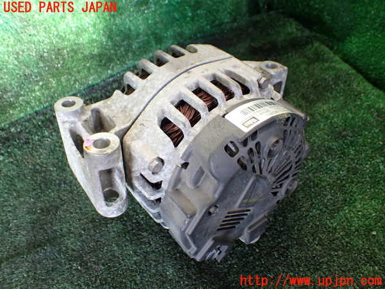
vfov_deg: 46.8
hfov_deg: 60.0
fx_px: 334
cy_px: 144
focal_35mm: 30
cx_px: 192
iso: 200
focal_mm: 5.4
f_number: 2.3
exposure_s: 1/125
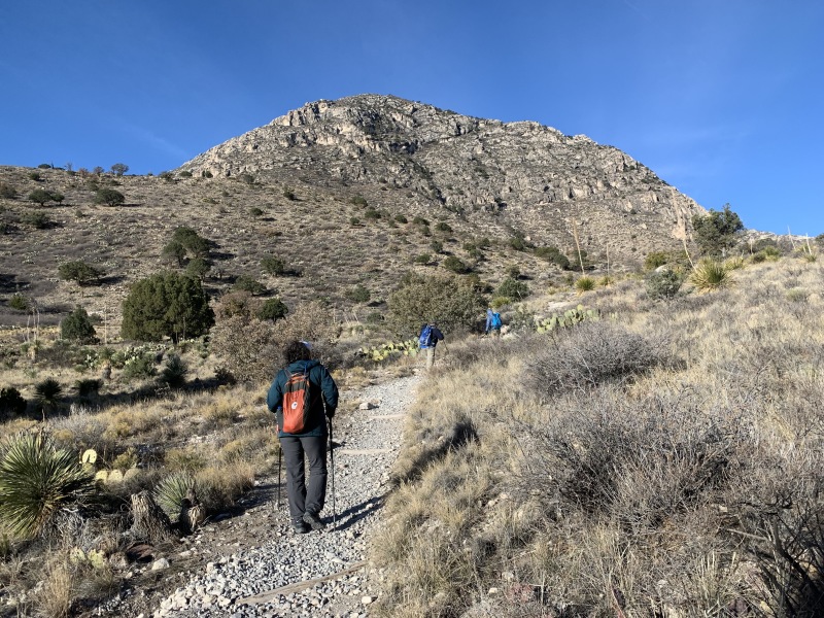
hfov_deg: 67.3
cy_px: 309
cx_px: 412
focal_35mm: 26
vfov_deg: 53.1
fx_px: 619
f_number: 1.8
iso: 25
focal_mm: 4.25
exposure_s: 1/1490
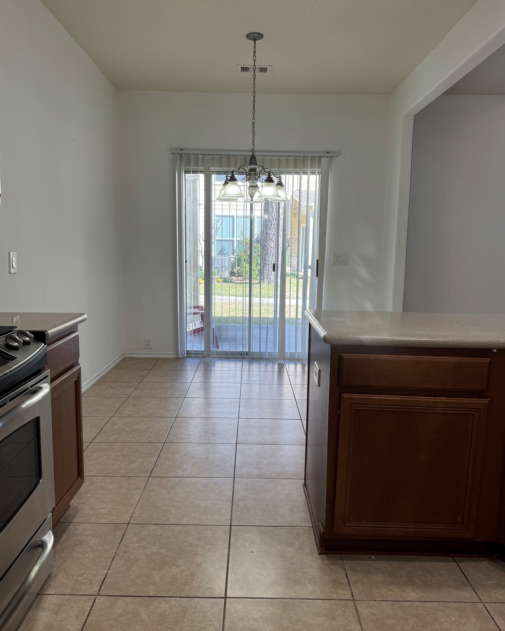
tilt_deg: -8.0
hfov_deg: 54.9
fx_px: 486
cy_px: 307
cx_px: 253
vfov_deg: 66.0
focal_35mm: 26
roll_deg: -1.2
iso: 64
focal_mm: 6.76
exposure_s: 1/140
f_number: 1.78
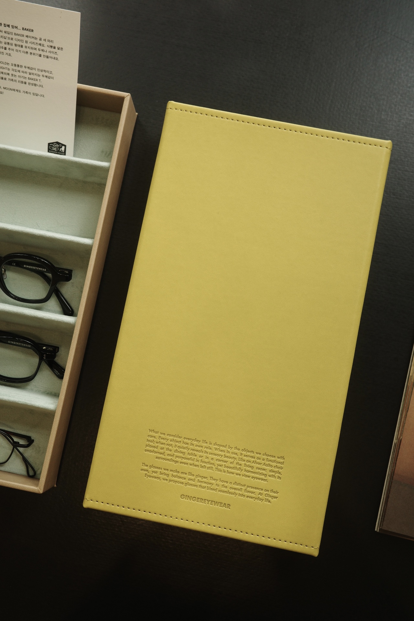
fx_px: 690
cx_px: 207
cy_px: 310
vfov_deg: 48.5
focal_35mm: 40
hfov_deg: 33.4
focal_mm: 26
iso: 400
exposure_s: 1/250
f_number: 4
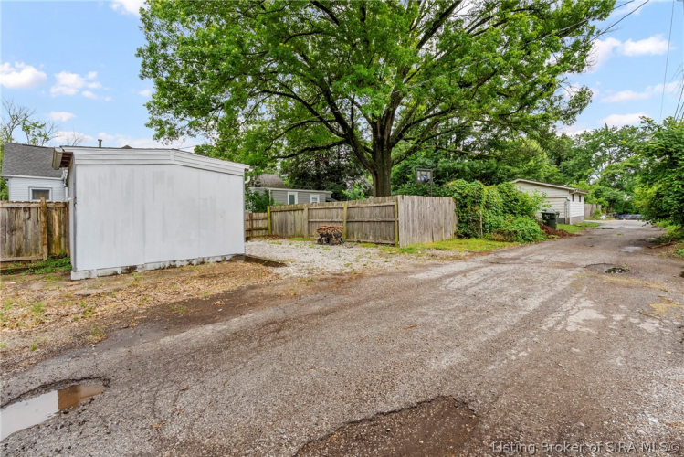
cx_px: 342
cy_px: 228
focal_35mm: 16
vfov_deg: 73.8
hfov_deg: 96.7
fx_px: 304
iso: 400
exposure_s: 1/200
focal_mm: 16
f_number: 11
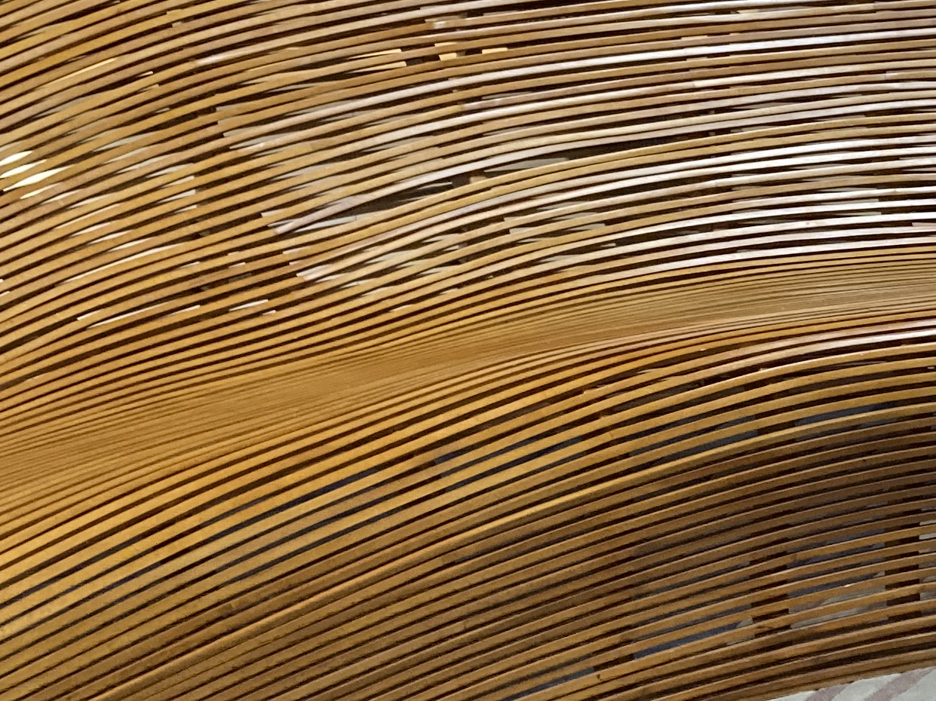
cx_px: 954
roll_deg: +0.4
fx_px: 2460
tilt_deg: -13.4
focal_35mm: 91
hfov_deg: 20.8
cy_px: 419
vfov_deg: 16.2
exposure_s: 1/60
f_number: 1.8
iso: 160
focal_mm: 3.99
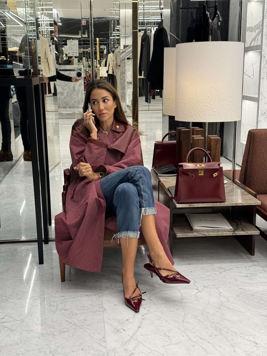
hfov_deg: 30.3
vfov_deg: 39.7
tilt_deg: -12.2
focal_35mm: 48
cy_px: 178
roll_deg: +0.2
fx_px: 494
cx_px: 134
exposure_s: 1/60
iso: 100
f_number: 1.78
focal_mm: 6.76
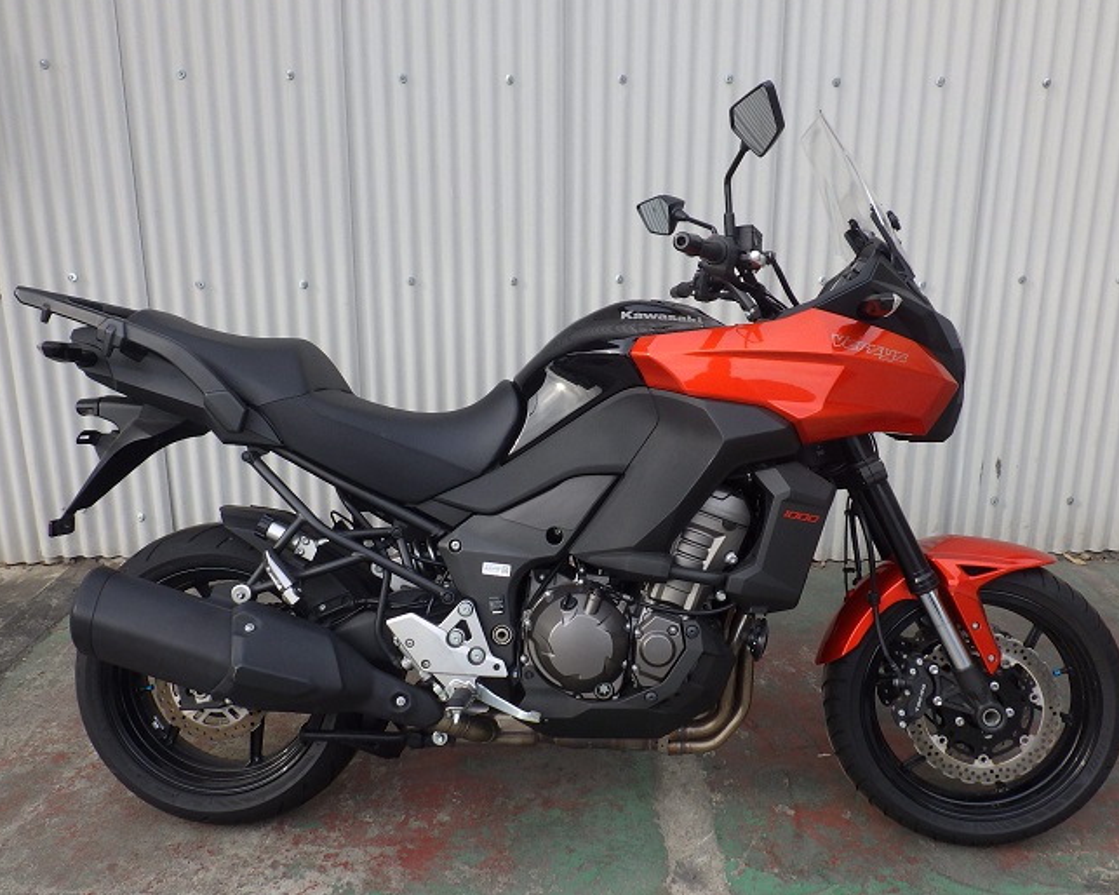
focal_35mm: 30
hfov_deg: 58.8
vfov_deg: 48.5
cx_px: 578
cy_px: 436
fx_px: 993
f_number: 4.2
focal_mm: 5
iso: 125
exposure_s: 1/250
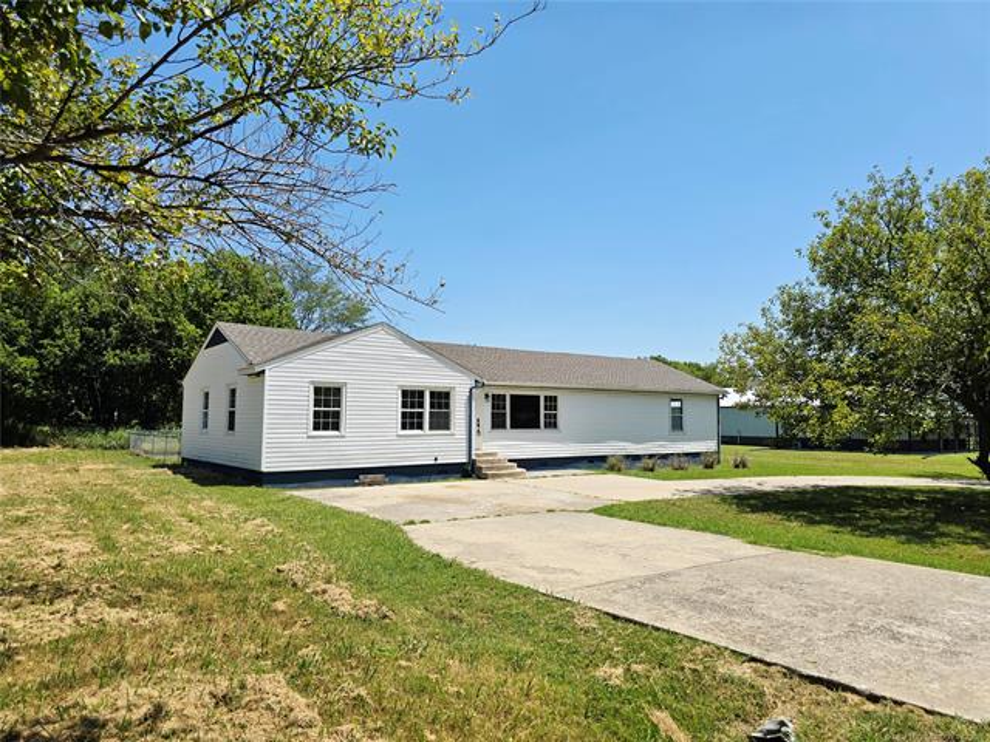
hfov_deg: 73.9
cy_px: 371
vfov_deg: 58.9
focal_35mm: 23
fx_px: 658
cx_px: 495
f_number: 1.7
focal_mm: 6.3
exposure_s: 1/1111
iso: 12
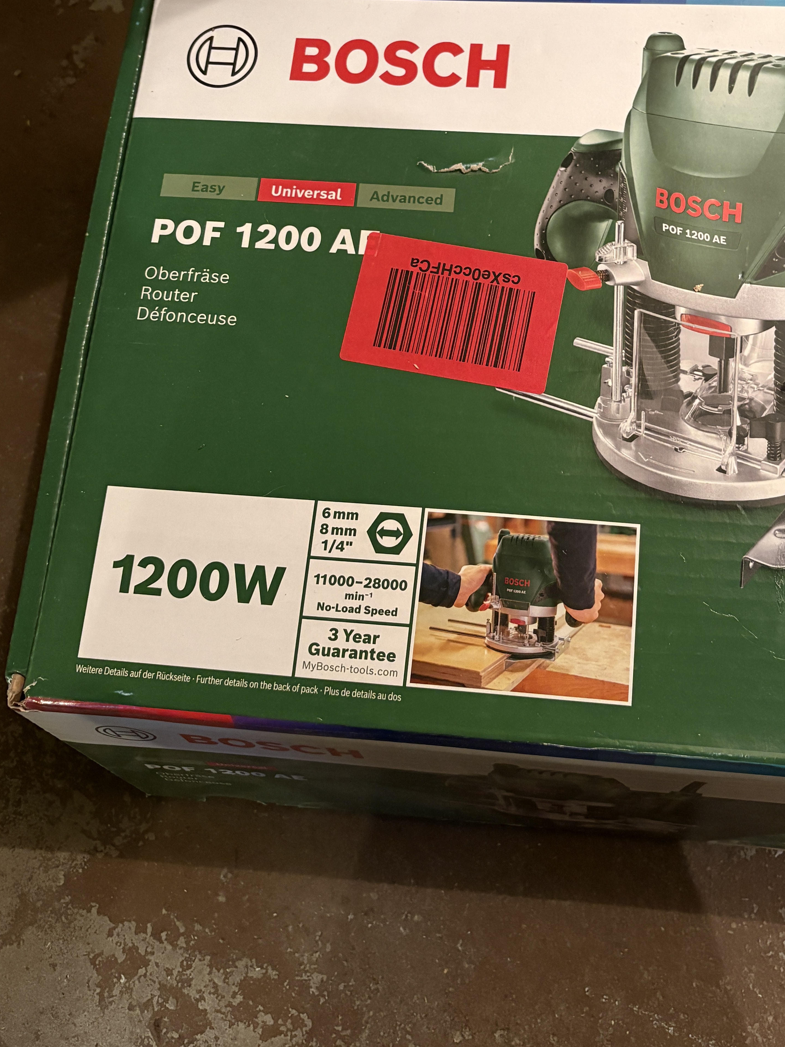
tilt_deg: -72.8
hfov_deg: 36.4
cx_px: 529
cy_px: 310
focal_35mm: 39
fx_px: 1179
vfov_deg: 46.7
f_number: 1.6
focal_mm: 5.96
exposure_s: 1/33
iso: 400
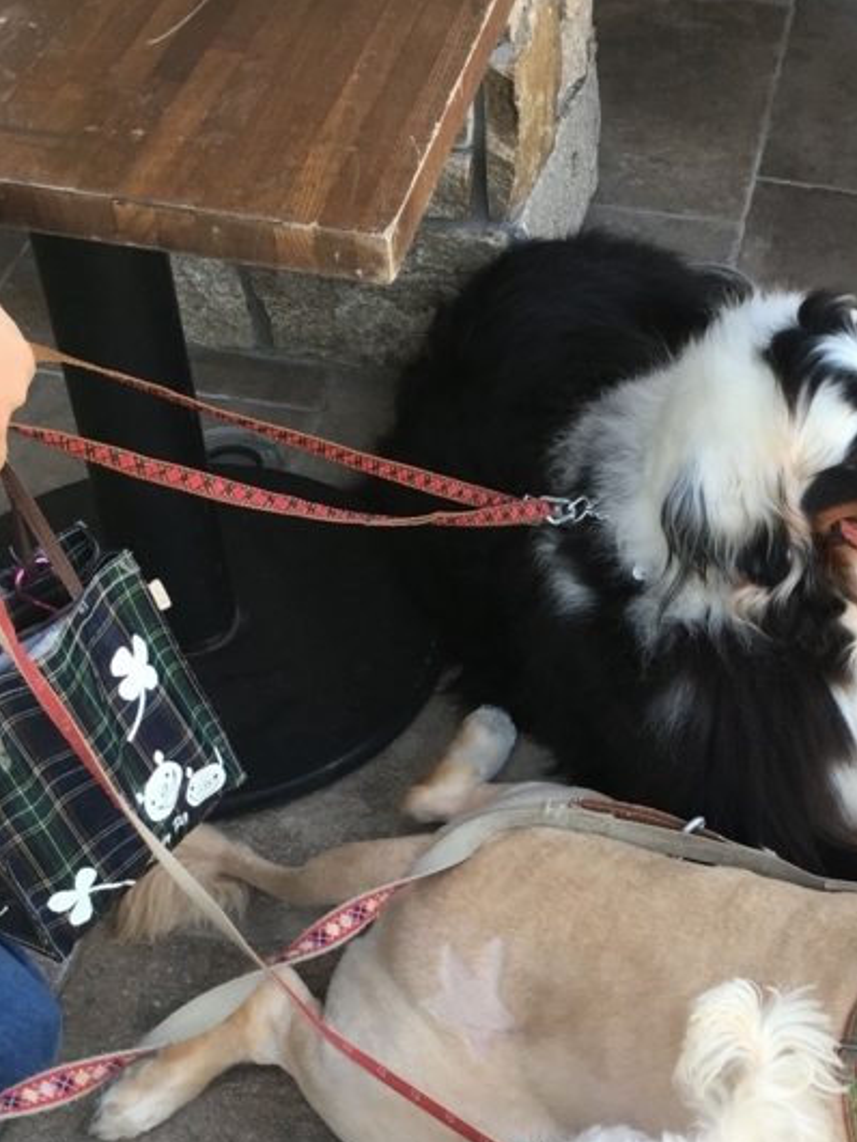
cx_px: 807
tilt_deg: -49.6
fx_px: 1847
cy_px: 877
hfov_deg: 25.1
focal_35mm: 56
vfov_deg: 33.5
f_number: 2.2
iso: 25
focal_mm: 4.15
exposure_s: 1/129
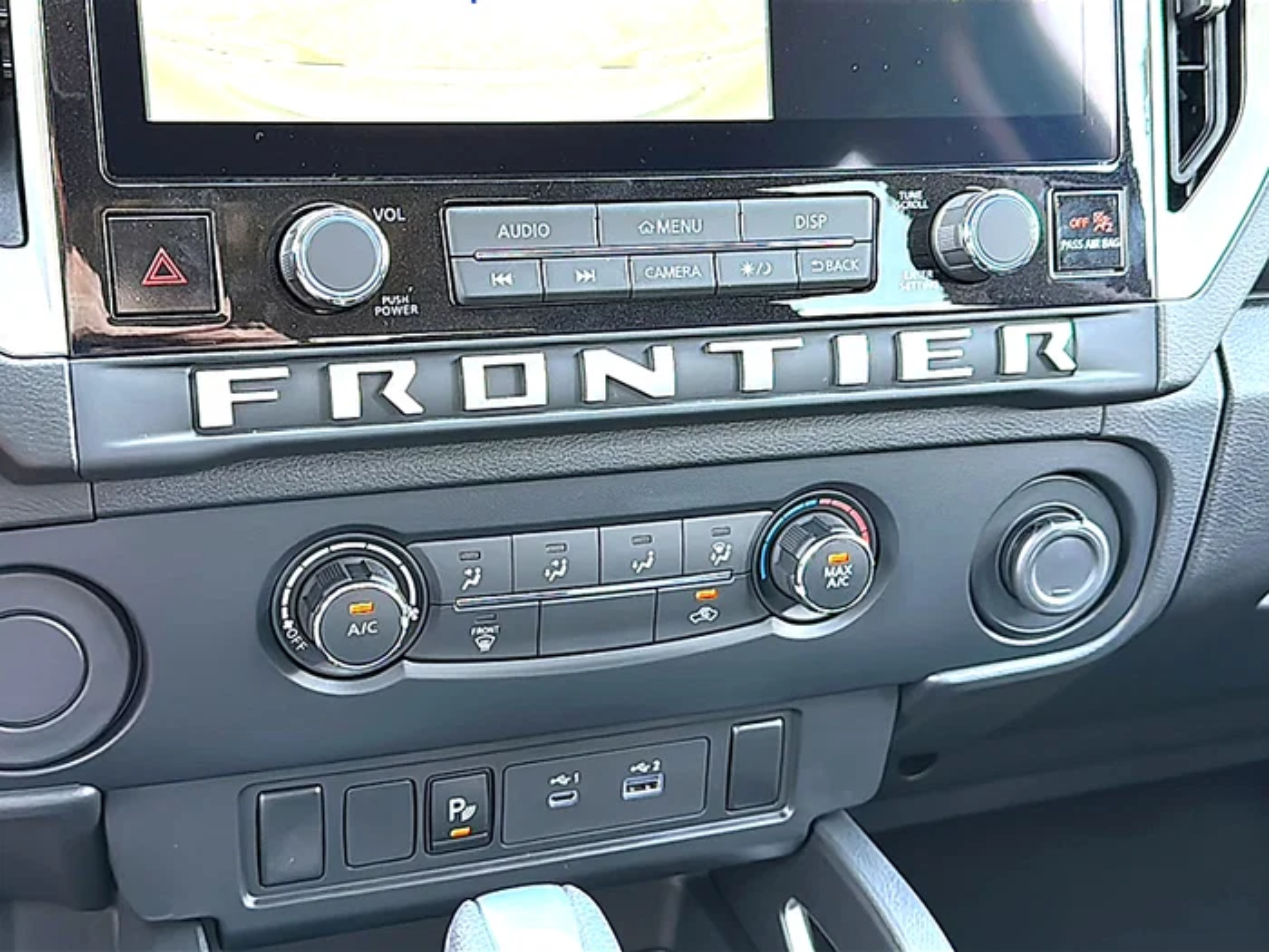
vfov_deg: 39.7
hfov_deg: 51.4
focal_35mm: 36
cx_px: 634
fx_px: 1320
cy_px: 476
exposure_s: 1/100
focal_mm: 6.86
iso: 250
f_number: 1.78
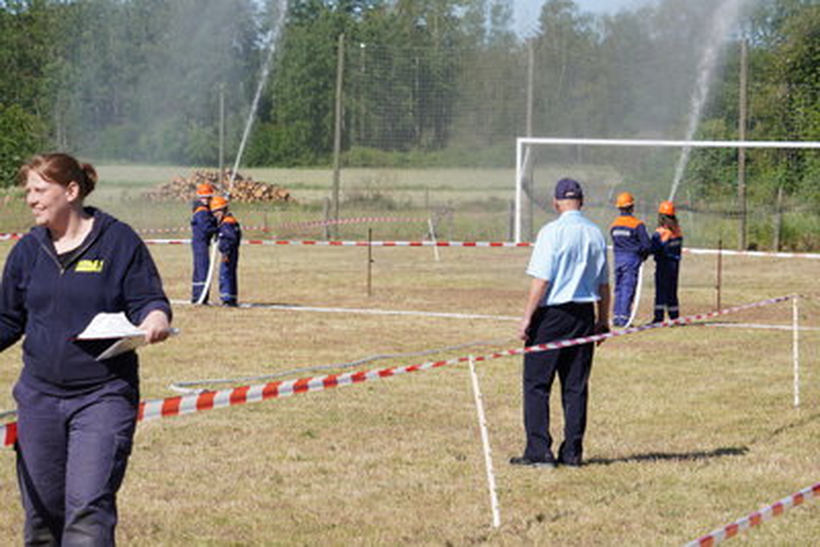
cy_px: 274
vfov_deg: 8.2
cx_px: 410
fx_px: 3828
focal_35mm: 168
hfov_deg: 12.2
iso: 100
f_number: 7.1
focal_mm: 112
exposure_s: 1/320
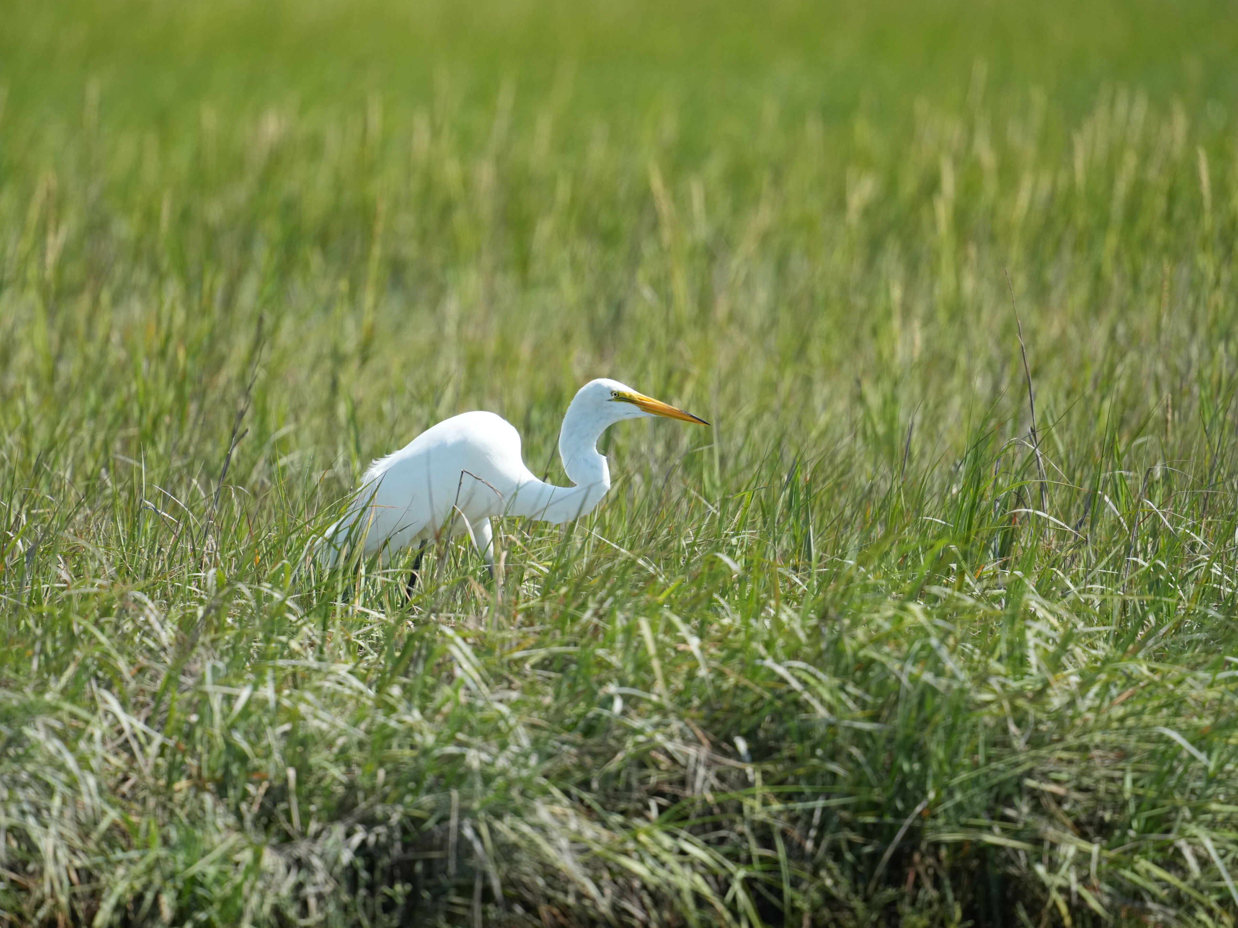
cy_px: 464
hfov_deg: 3.1
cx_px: 571
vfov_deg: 2.3
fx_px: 23248
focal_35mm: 650
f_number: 5.6
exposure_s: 1/2000
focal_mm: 600
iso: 800
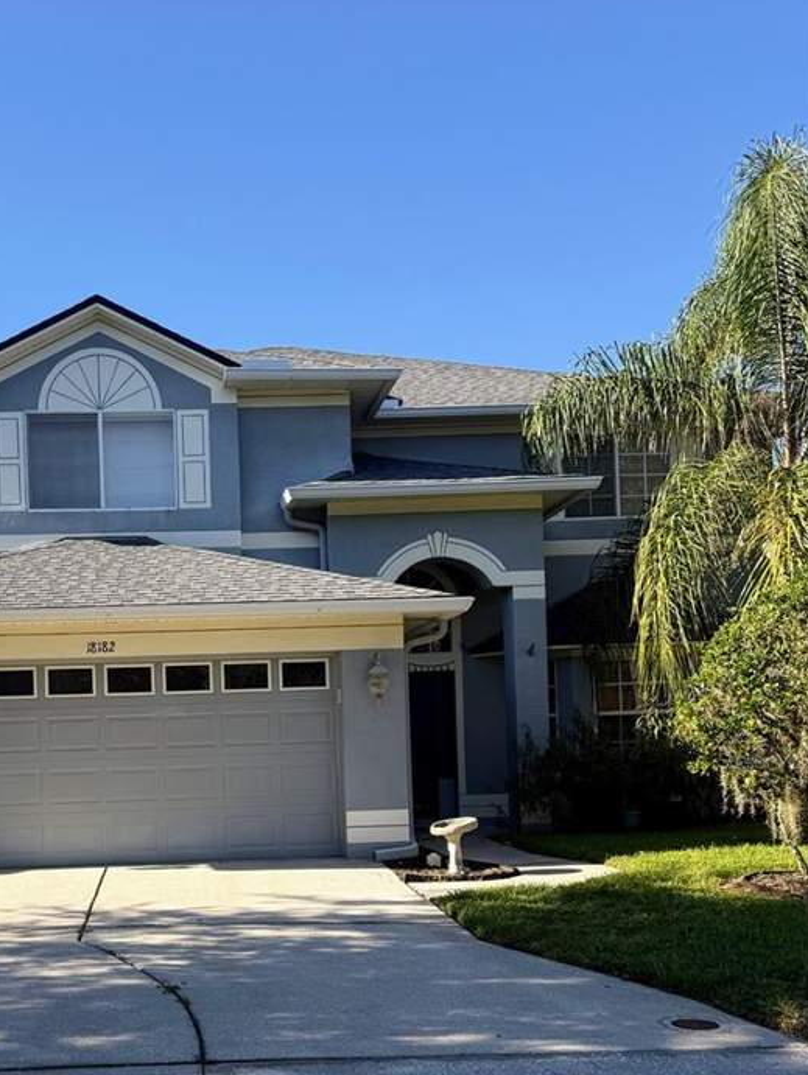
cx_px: 193
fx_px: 1150
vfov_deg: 48.8
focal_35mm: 37
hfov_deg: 37.7
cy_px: 759
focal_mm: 6.76
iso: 80
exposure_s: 1/1855
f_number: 1.78
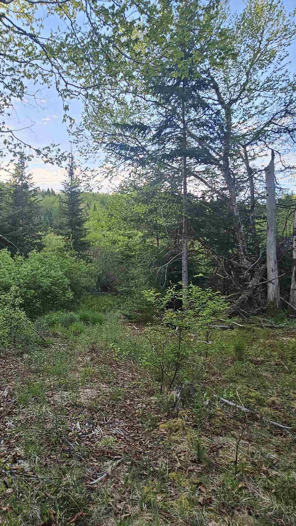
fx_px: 307
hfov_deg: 47.9
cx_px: 50
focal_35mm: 22
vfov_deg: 81.2
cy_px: 276
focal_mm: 2.2
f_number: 2.2
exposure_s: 1/144
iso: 50
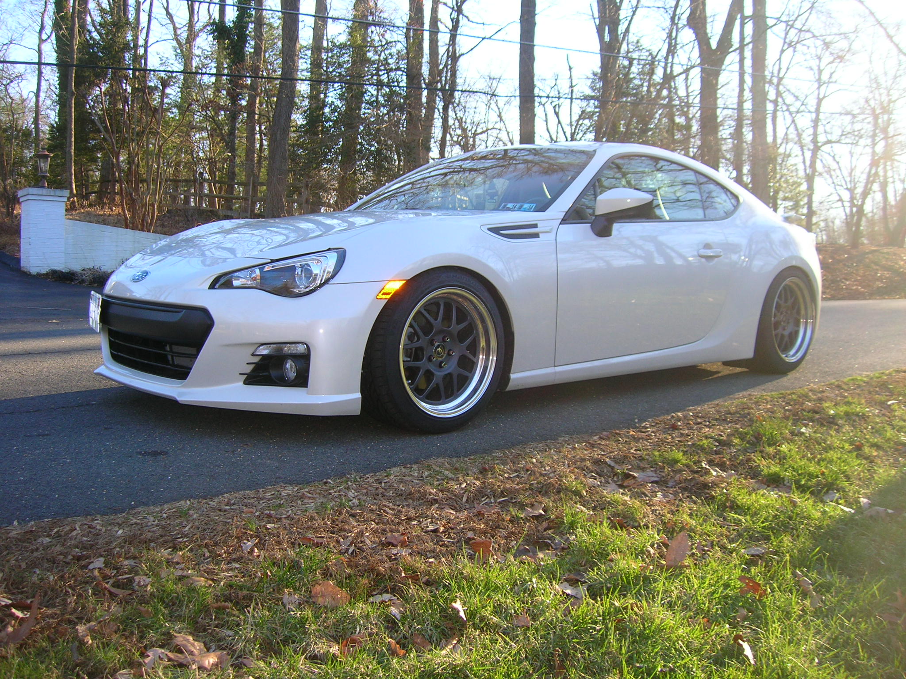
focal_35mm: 34
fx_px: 890
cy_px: 340
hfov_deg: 54.0
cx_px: 453
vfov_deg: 41.8
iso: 50
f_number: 2.9
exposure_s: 1/130
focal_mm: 5.7
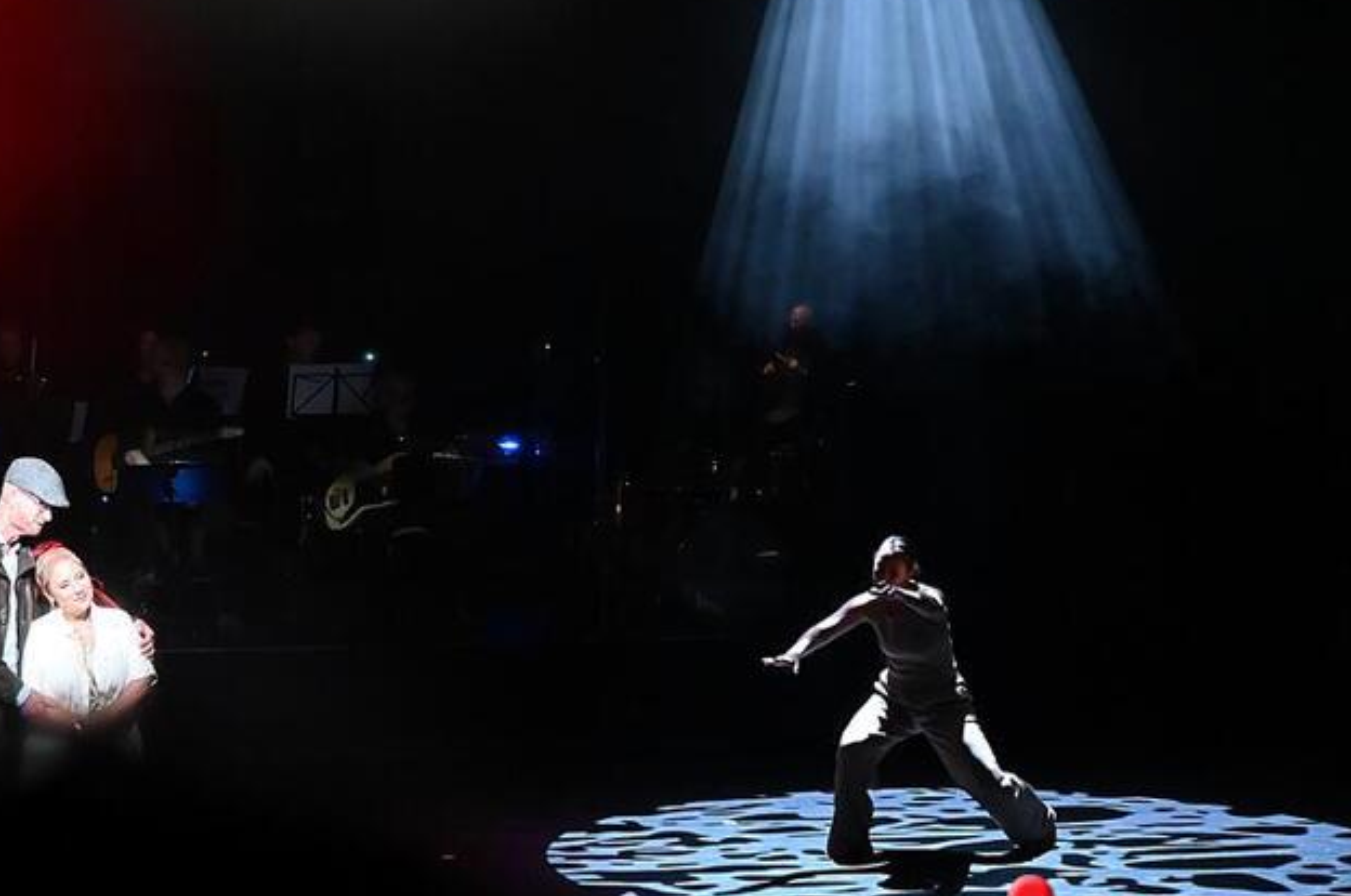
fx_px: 3934
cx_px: 452
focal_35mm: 105
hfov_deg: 19.4
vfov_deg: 13.0
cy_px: 404
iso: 12800
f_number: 3.5
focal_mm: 66
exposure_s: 1/160
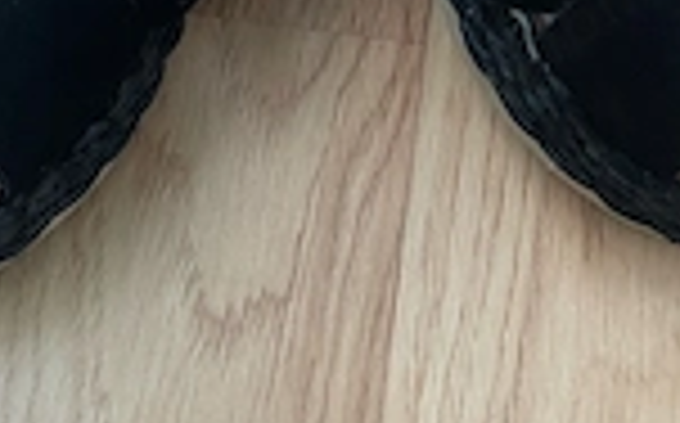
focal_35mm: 73
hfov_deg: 28.2
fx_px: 1351
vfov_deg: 17.5
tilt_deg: -63.1
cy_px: 45
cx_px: 369
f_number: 1.6
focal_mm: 4.2
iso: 200
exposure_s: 1/60
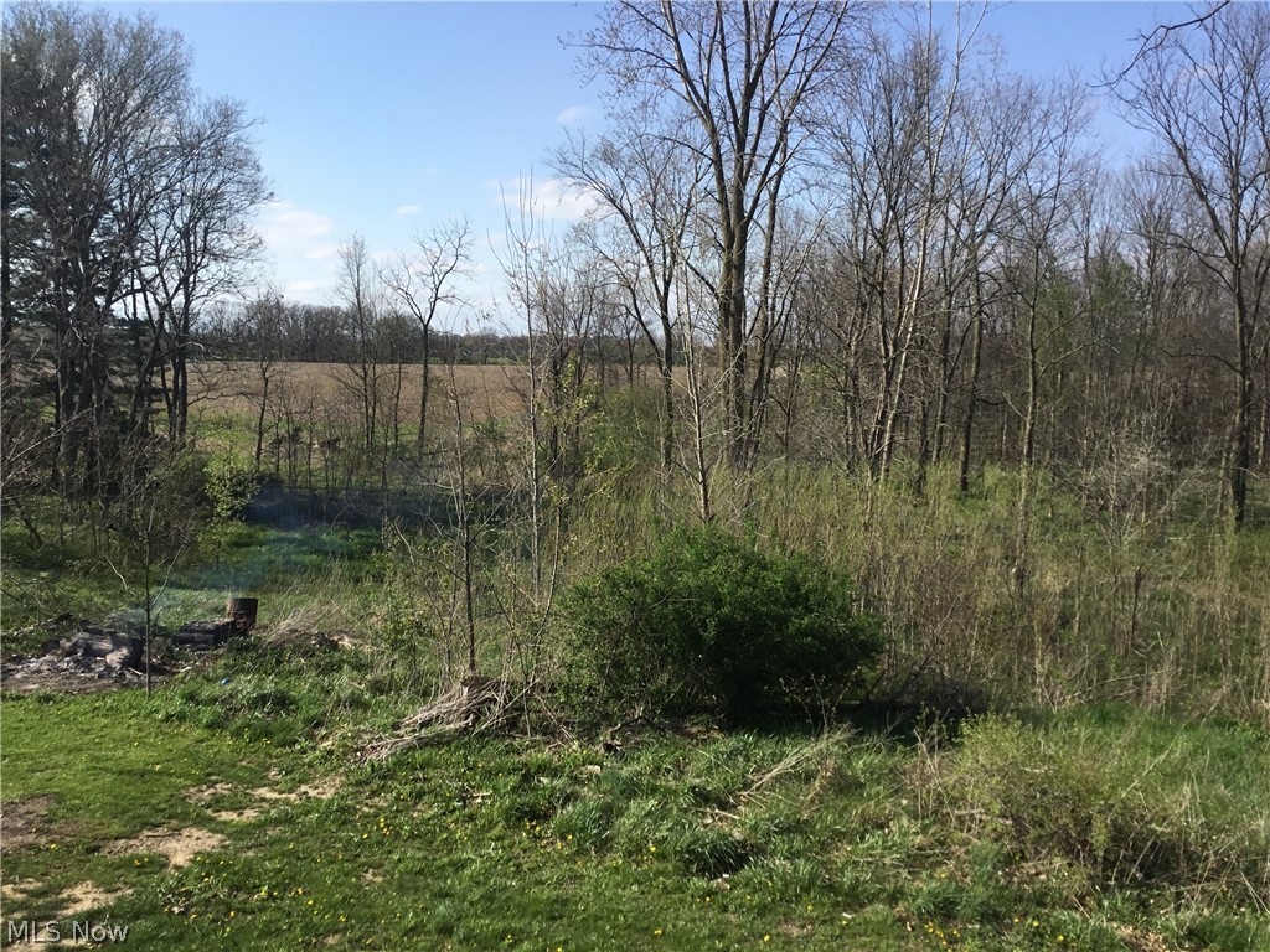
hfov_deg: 58.4
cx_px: 635
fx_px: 1137
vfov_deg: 45.4
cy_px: 476
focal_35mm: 31
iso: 25
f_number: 2.4
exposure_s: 1/1404
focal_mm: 3.3
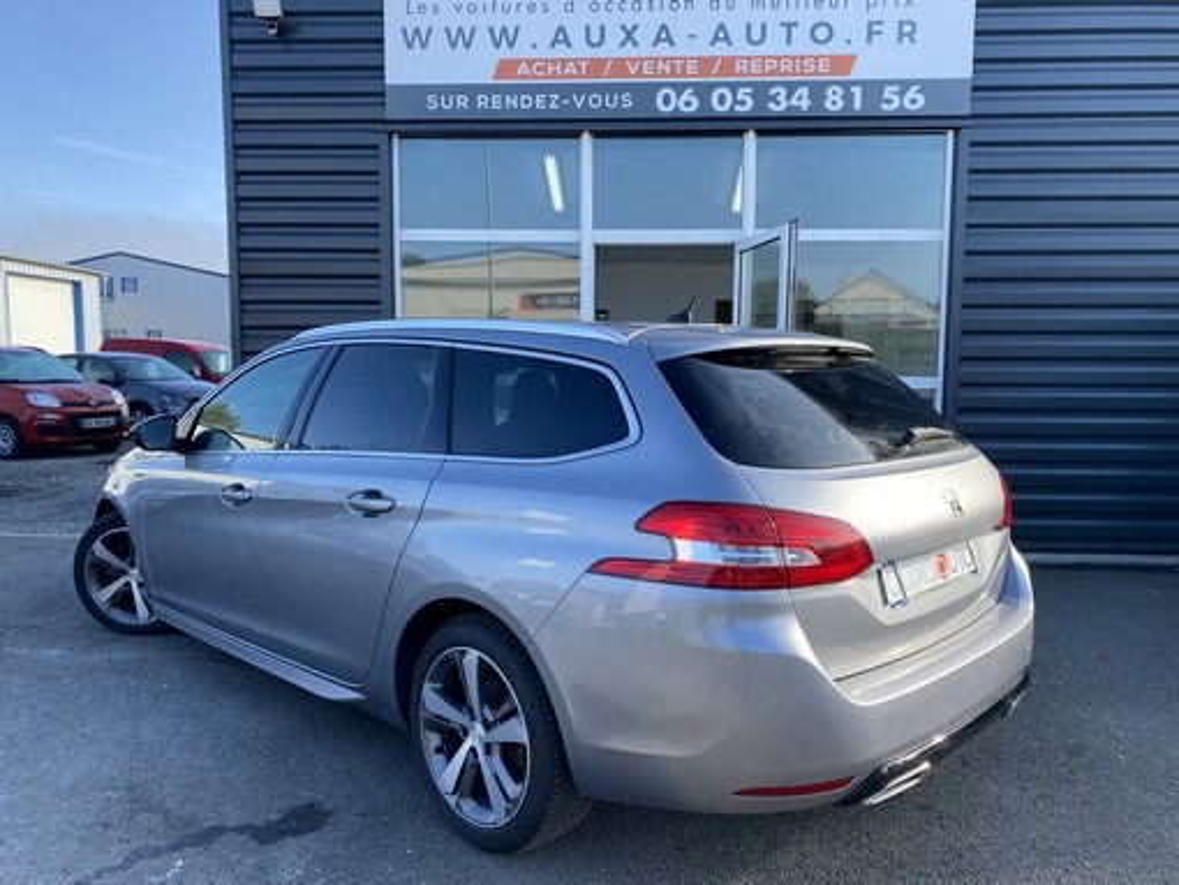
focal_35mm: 26
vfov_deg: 53.1
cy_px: 442
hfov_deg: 67.3
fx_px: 886
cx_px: 590
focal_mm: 4.25
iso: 32
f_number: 1.8
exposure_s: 1/757
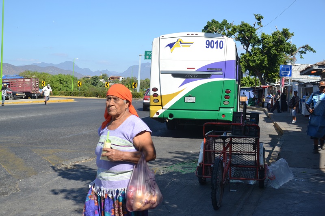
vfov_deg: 29.9
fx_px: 406
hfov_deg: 43.6
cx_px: 162
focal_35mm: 45
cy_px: 108
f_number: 7.1
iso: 100
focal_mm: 30
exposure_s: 1/200
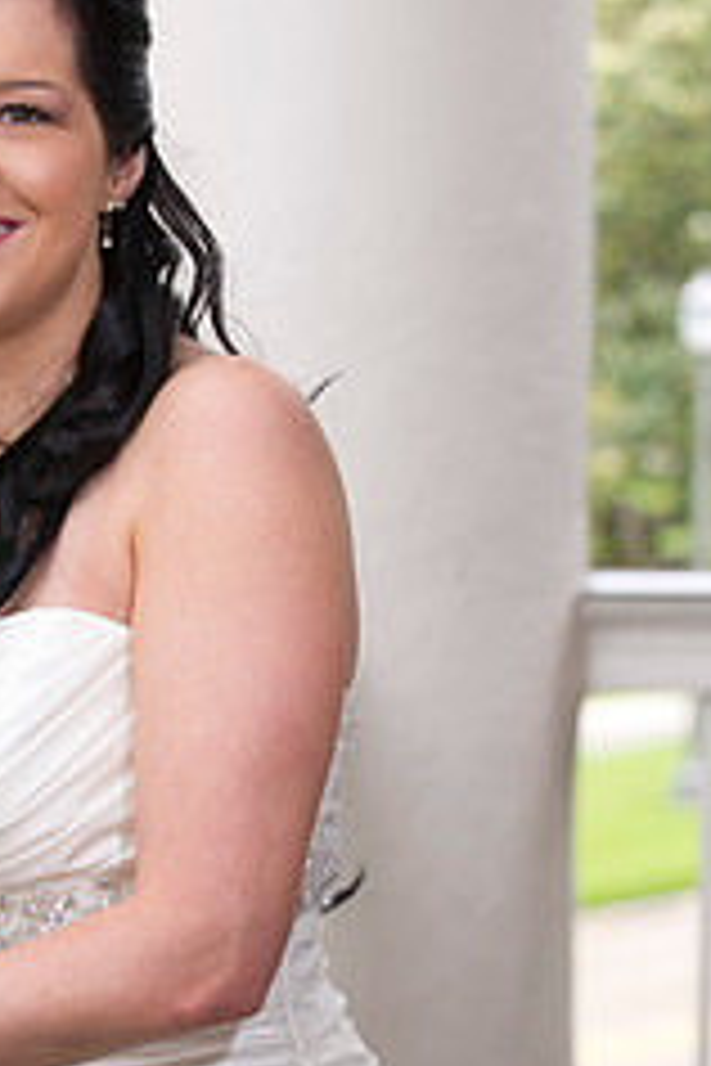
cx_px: 61
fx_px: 4828
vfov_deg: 12.6
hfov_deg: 8.4
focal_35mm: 163
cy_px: 720
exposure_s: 1/125
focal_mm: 86
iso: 320
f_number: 4
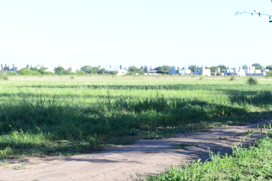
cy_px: 189
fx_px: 604
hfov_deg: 22.4
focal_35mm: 80
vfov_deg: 16.6
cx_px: 365
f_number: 5.6
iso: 500
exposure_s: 1/500
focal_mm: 24
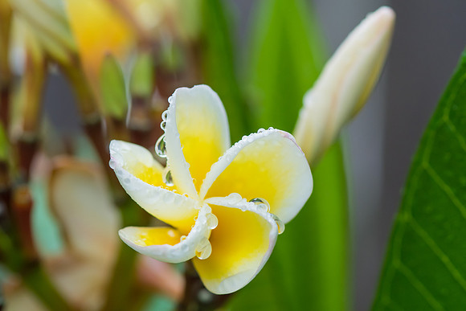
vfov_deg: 7.7
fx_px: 2310
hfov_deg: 11.5
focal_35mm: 178
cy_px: 168
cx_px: 213
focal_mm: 105
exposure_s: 1/60
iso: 640
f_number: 7.1
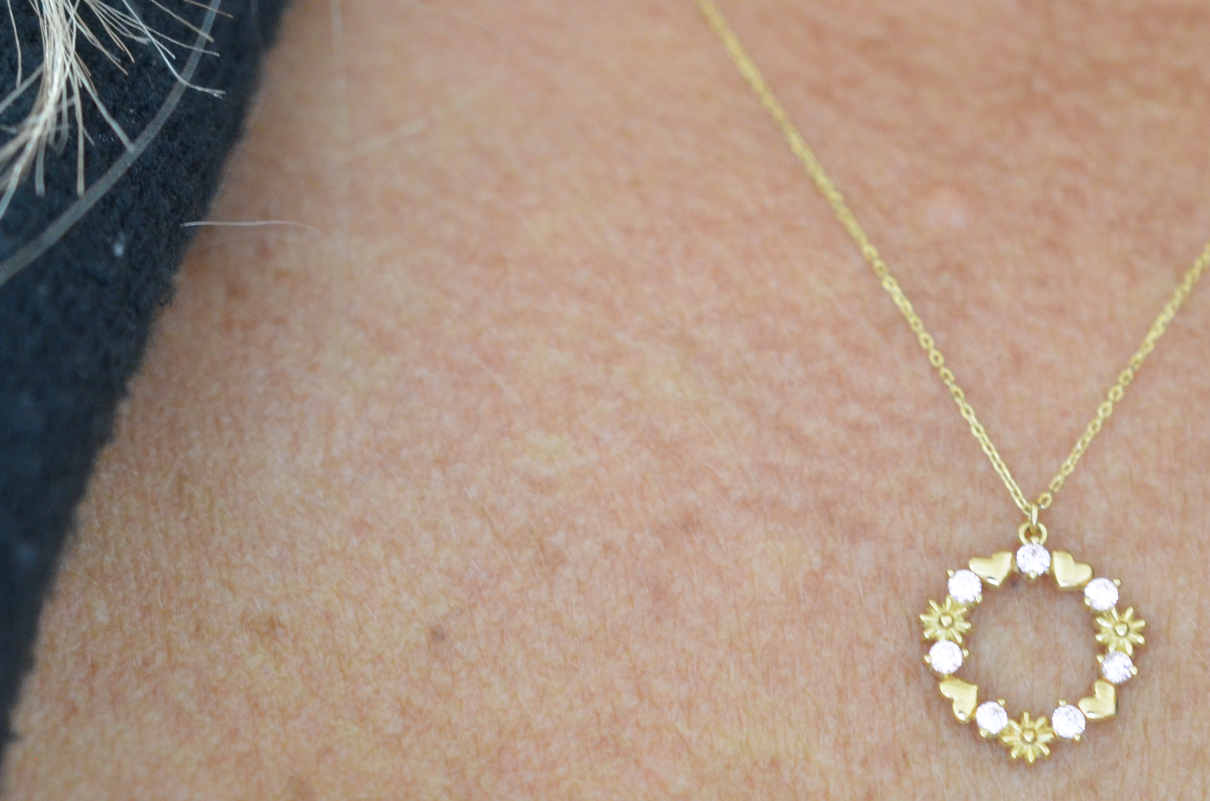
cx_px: 1000
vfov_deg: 11.2
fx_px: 4092
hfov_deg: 16.7
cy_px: 586
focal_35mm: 122
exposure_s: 1/60
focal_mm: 40
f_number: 4
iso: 1600
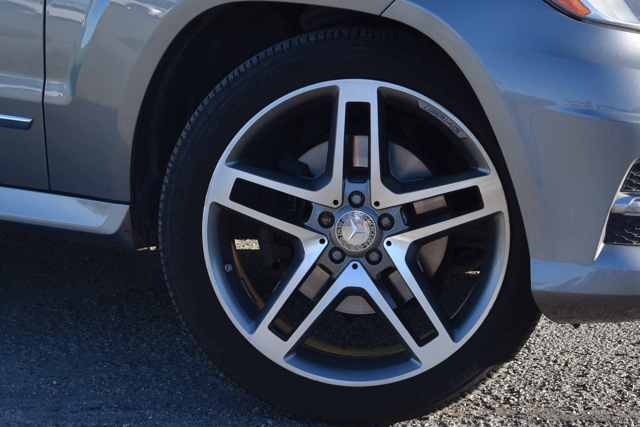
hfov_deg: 18.3
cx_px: 312
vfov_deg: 12.2
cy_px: 55
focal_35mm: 112
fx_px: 1992
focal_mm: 50
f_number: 8
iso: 320
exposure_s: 1/250
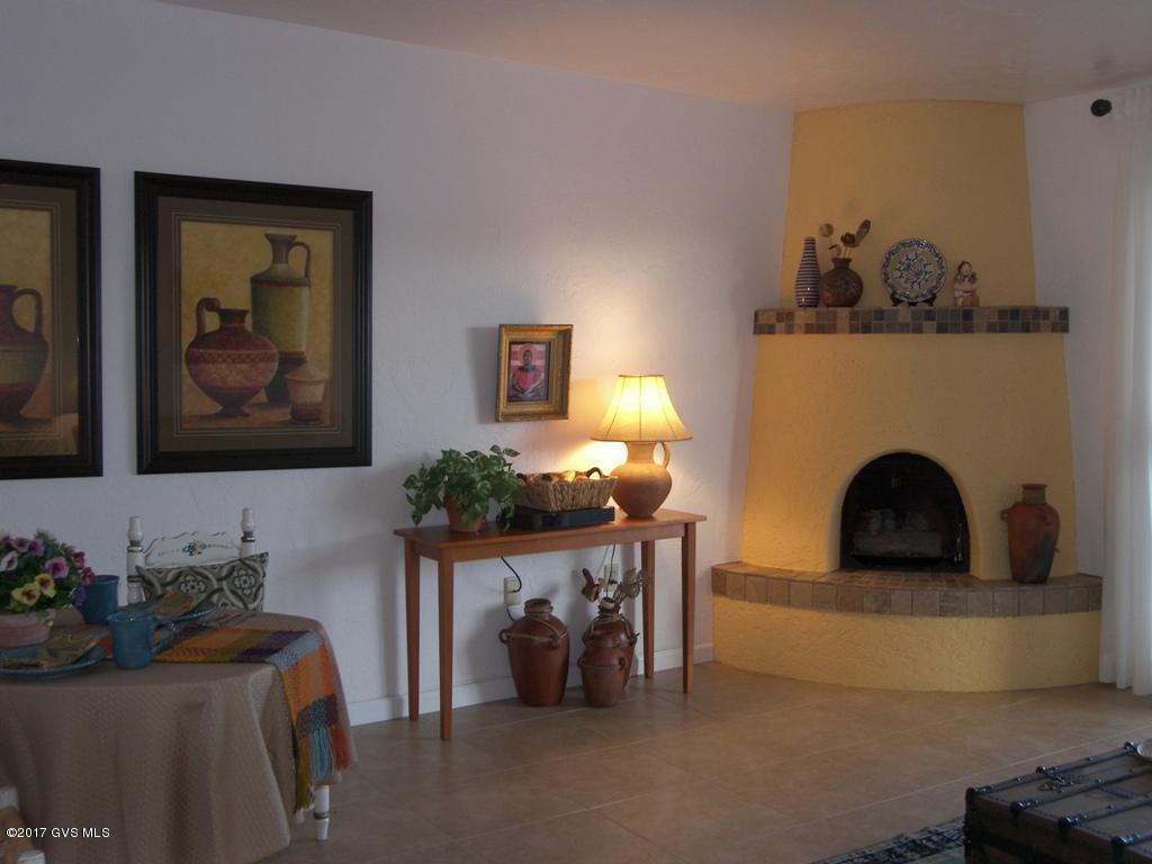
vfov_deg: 36.8
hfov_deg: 47.9
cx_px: 576
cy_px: 432
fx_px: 1298
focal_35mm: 39
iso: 100
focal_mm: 8.3
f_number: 3.2
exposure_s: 1/40
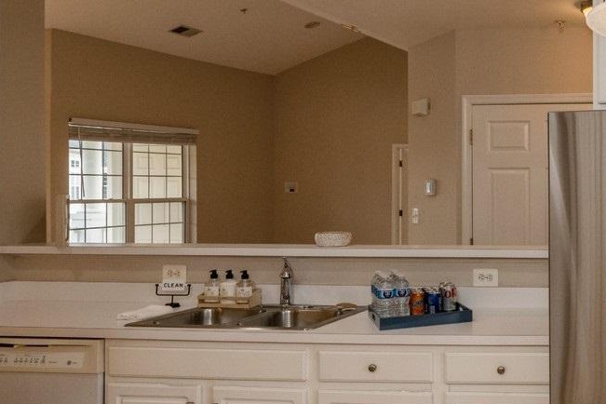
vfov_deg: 31.2
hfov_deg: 37.5
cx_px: 676
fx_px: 724
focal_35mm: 43
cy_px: 203
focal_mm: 14
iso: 400
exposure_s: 1/80
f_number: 10
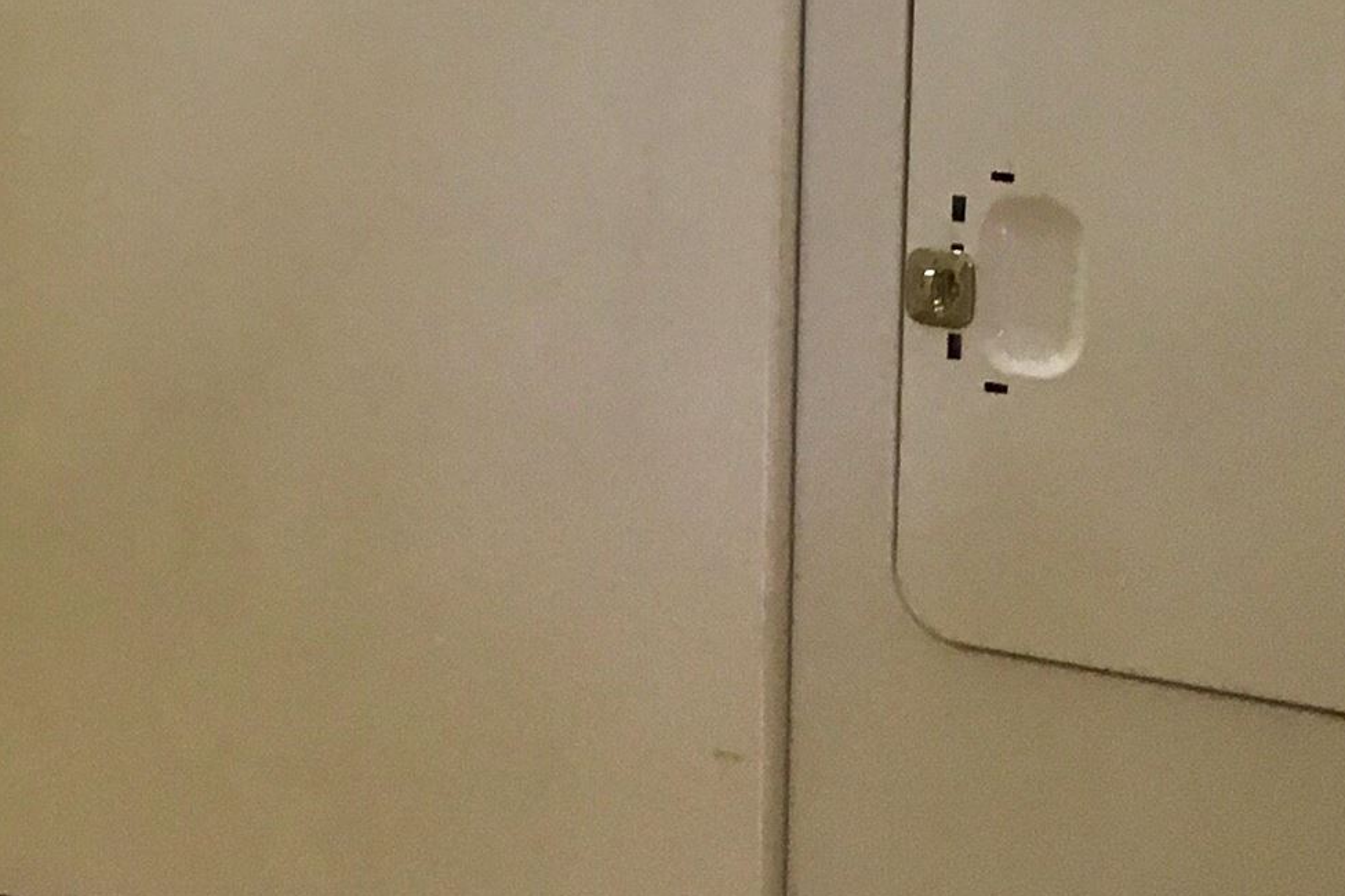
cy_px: -201
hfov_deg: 20.5
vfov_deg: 13.9
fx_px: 3549
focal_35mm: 95
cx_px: -113
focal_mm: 4.15
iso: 64
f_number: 2.2
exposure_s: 1/30
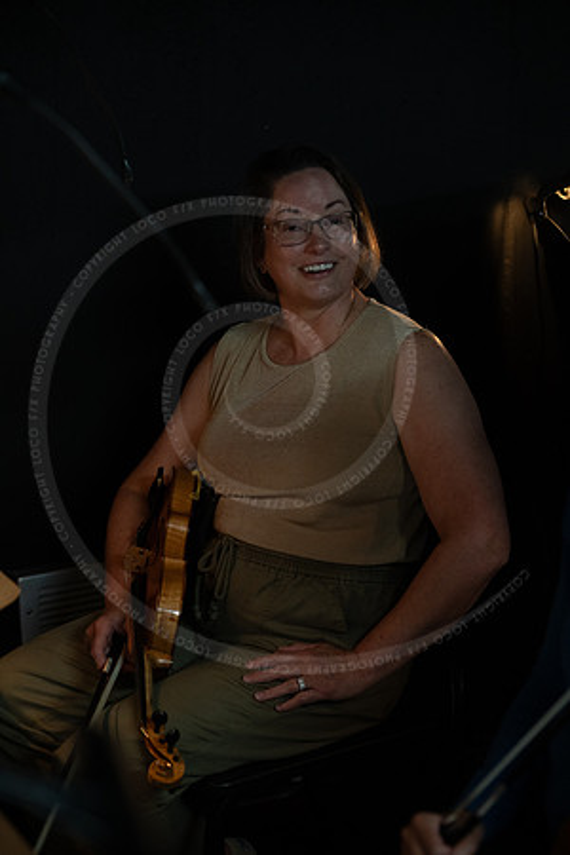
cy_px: 428
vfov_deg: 25.1
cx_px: 285
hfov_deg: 16.9
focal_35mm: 81
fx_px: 1924
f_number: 2.5
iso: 2500
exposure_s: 1/200
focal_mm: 81
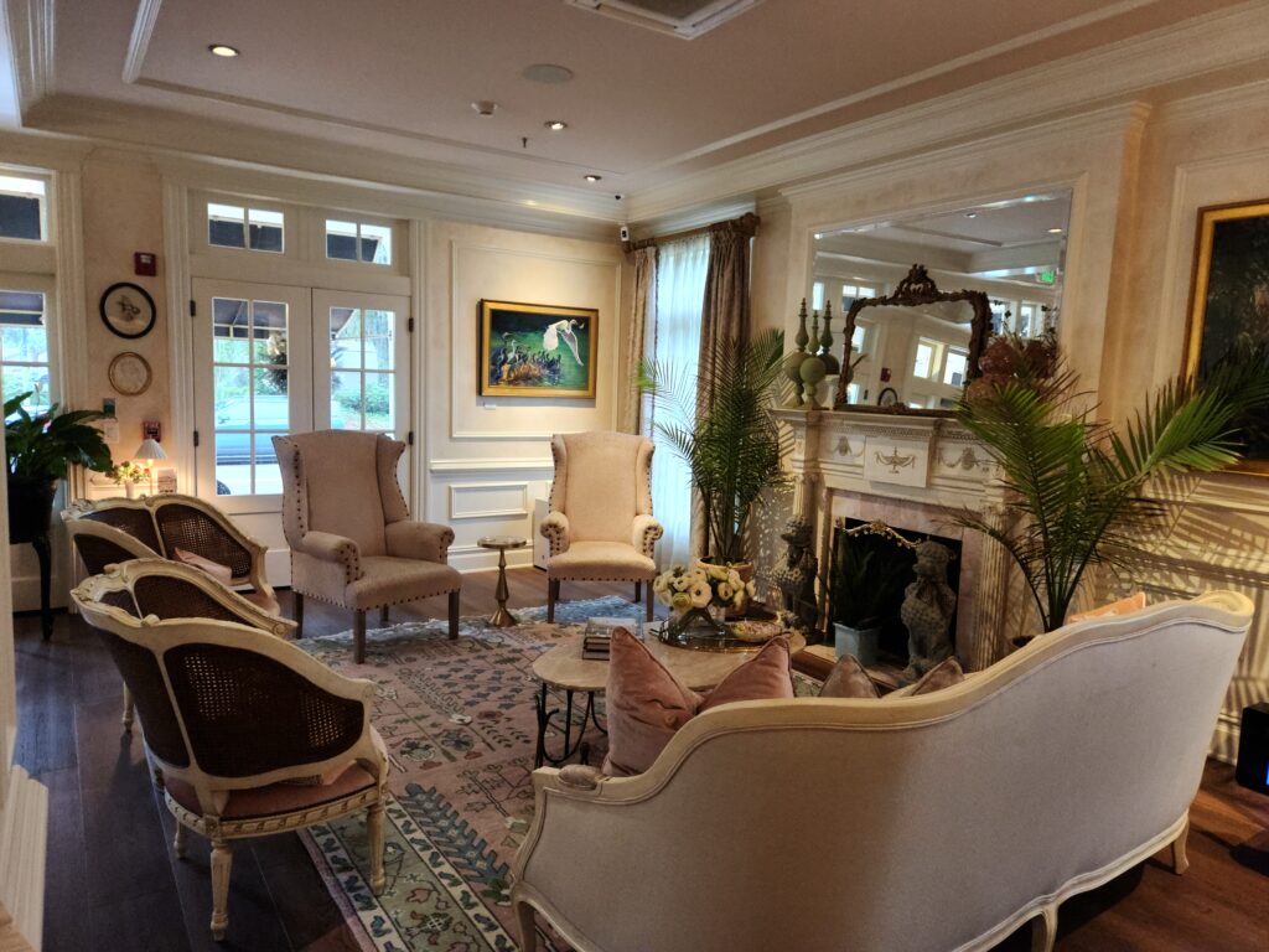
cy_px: 476
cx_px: 634
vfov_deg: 58.9
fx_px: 843
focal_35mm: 23
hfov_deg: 73.9
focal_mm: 5.4
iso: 320
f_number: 1.8
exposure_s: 1/40
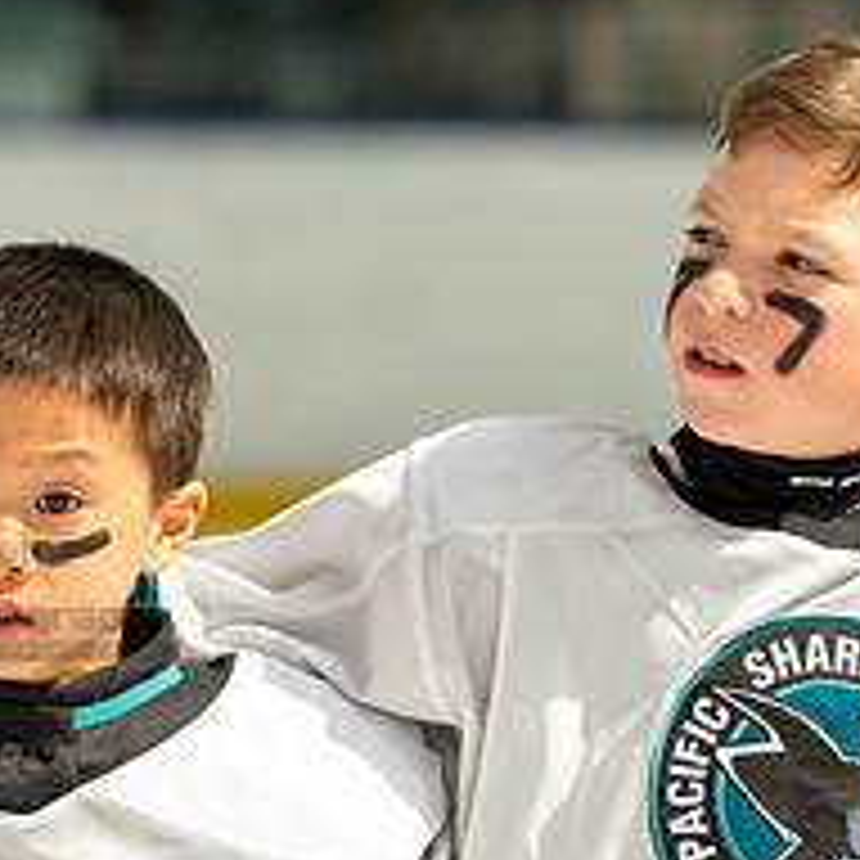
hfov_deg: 4.5
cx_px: -9
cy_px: 592
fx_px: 10906
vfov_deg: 4.5
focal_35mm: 388
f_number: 3.5
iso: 1600
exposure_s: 1/2500
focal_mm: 150
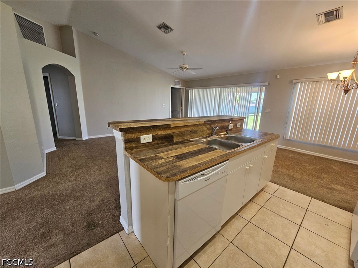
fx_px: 134
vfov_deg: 89.9
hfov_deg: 106.2
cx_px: 179
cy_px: 134
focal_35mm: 13
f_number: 2.2
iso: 160
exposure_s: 1/60
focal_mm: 2.2
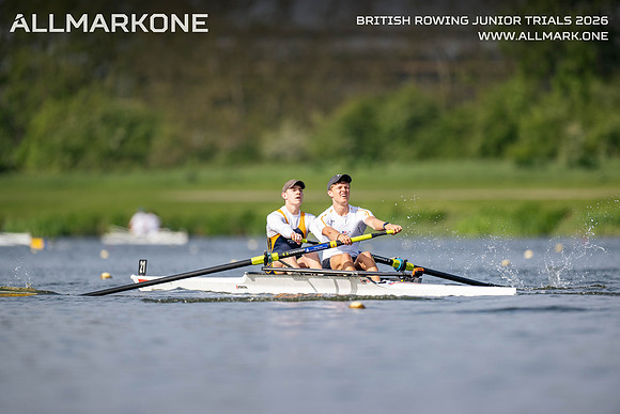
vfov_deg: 2.3
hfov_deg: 3.4
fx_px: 10335
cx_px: 310
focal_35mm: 600
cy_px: 207
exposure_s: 1/2500
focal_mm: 600
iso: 250
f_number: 4
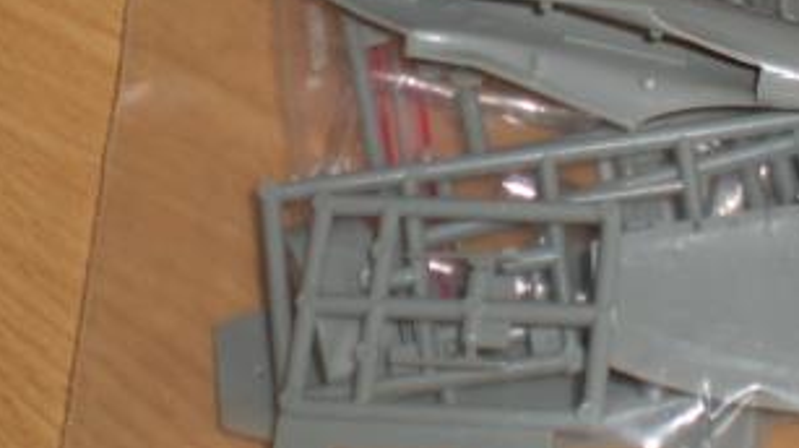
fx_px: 2286
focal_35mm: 108
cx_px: 606
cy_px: -169
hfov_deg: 19.7
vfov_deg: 10.9
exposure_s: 1/30
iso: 64
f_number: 3.1
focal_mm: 6.3
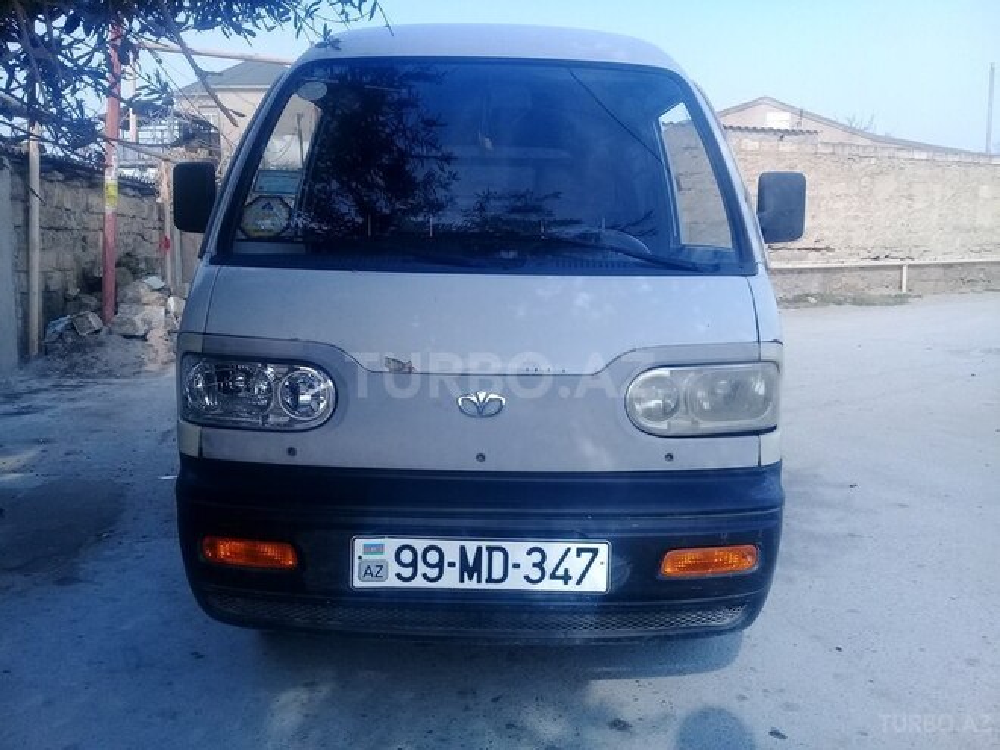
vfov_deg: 45.4
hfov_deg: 58.4
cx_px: 500
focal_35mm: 31
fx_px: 896
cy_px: 375
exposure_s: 1/696
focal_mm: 3.3
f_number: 2.2
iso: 64
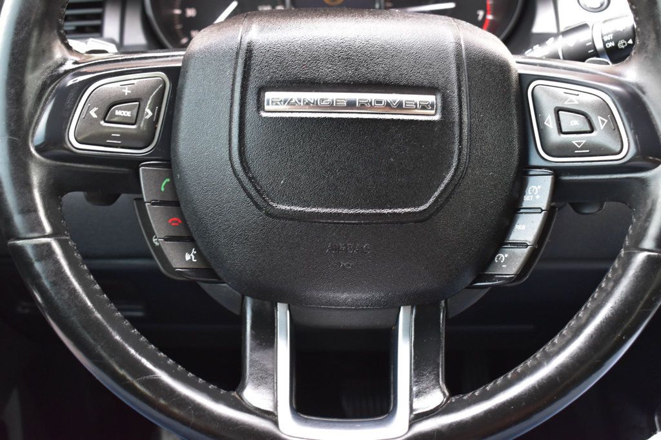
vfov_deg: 29.8
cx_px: 330
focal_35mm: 45
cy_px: 220
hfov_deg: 43.6
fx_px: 826
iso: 1400
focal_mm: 30
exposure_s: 1/15
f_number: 6.3
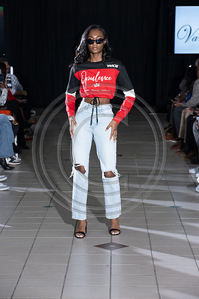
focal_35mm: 116
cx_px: 100
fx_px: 962
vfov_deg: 17.6
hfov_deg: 11.8
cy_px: 150
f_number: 6.3
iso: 1250
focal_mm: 116
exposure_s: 1/160
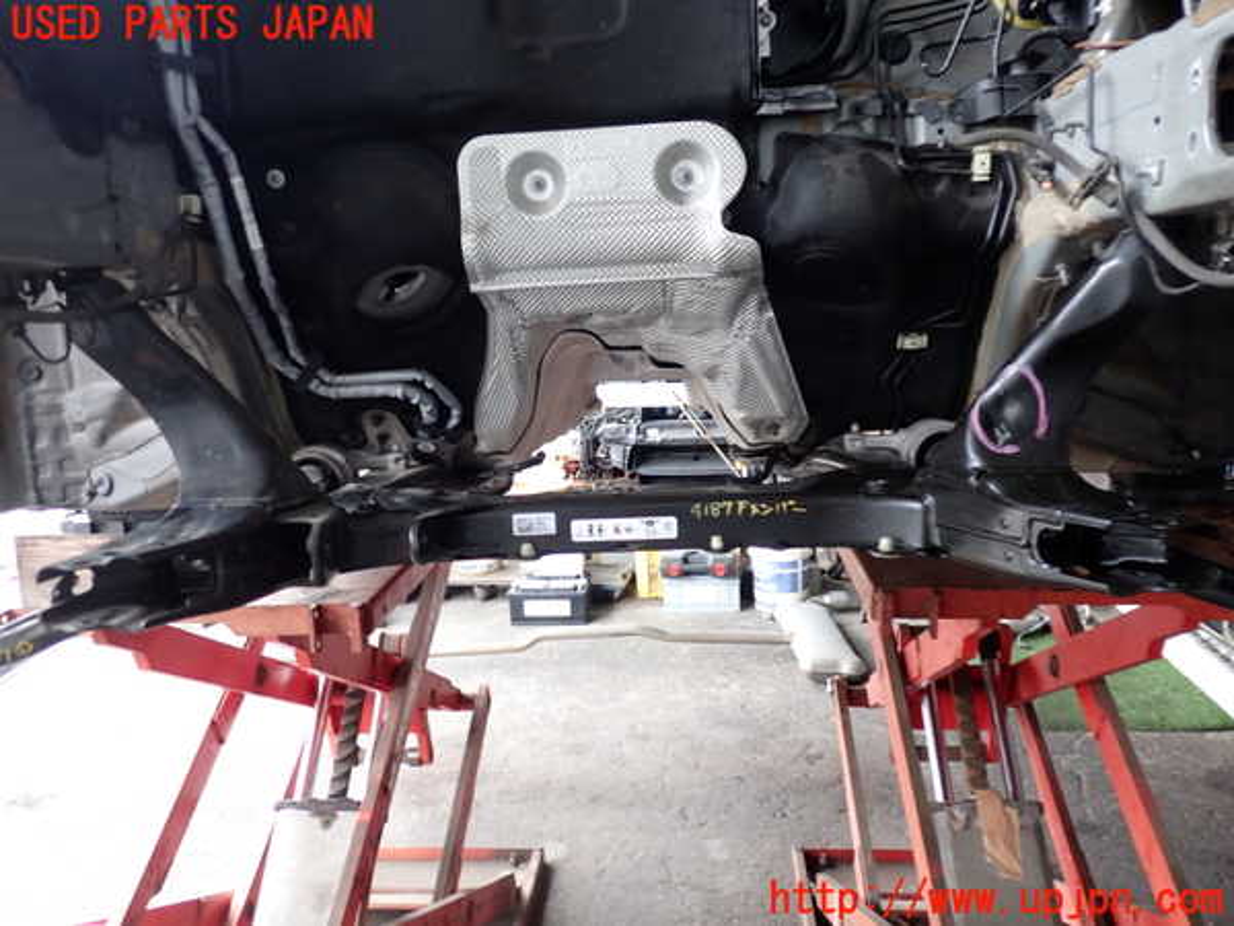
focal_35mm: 30
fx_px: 1069
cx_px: 617
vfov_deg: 46.8
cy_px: 463
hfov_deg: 60.0
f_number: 2.3
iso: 200
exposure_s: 1/50
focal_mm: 5.4
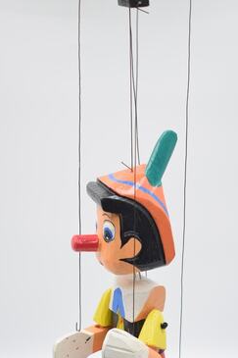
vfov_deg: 25.5
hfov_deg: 17.2
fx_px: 784
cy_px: 246
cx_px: 140
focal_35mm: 79
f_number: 4.5
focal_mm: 32
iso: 100
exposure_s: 1/100
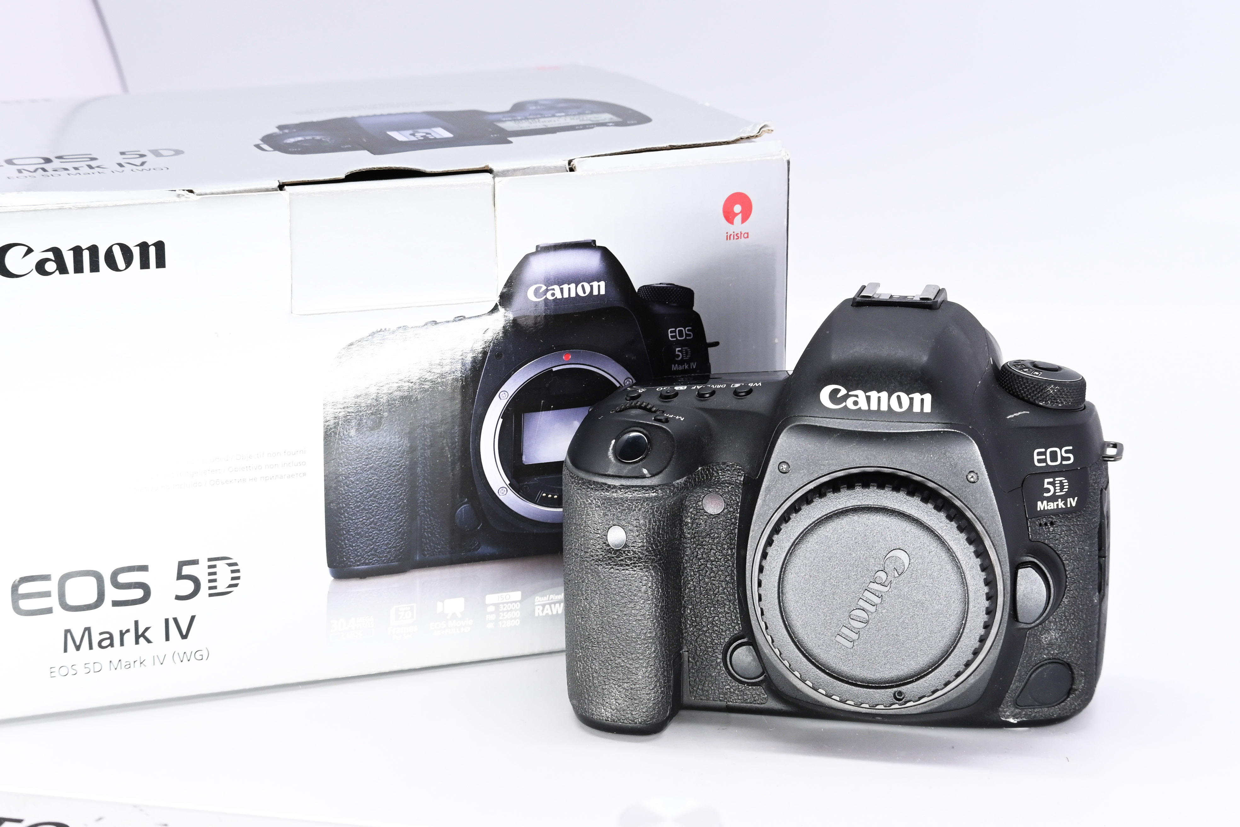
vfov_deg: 16.3
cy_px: 414
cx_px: 620
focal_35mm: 84
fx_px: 2893
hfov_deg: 24.2
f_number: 9
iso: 500
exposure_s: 1/125
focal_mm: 56
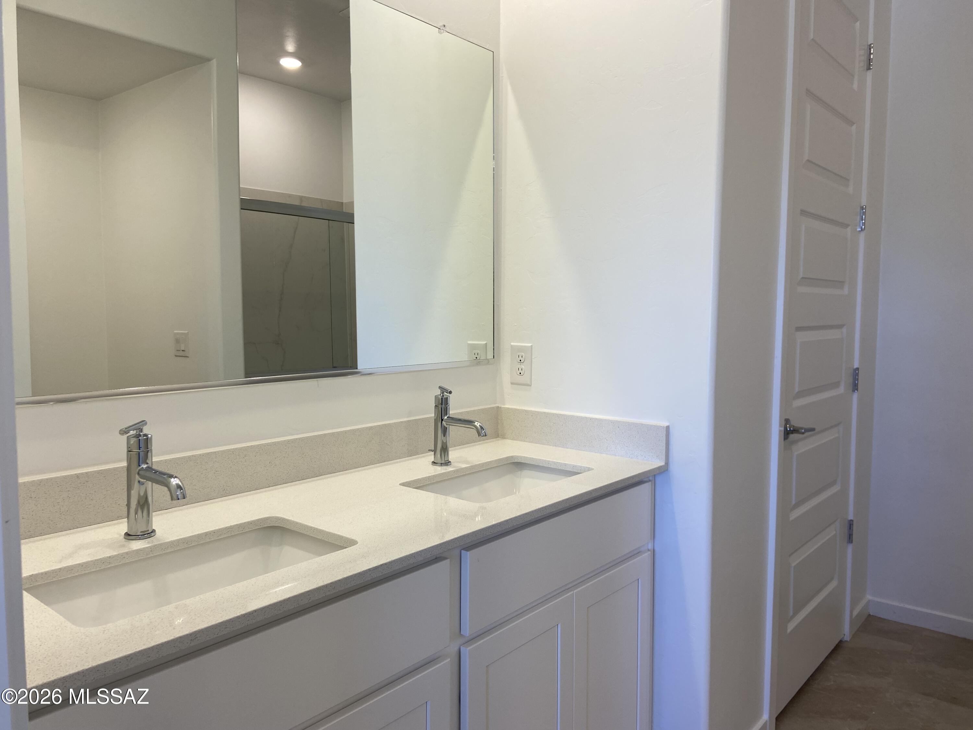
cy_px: 365
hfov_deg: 67.3
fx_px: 731
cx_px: 486
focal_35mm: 26
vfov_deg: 53.1
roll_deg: -0.5
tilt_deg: -4.9
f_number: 1.8
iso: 64
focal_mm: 4.25
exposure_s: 1/120
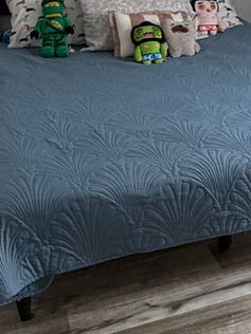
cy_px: 40
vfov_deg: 27.6
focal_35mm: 68
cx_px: 254
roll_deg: -1.4
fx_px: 657
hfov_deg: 20.9
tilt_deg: -16.6
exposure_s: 1/121
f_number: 2.2
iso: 200
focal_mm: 2.22
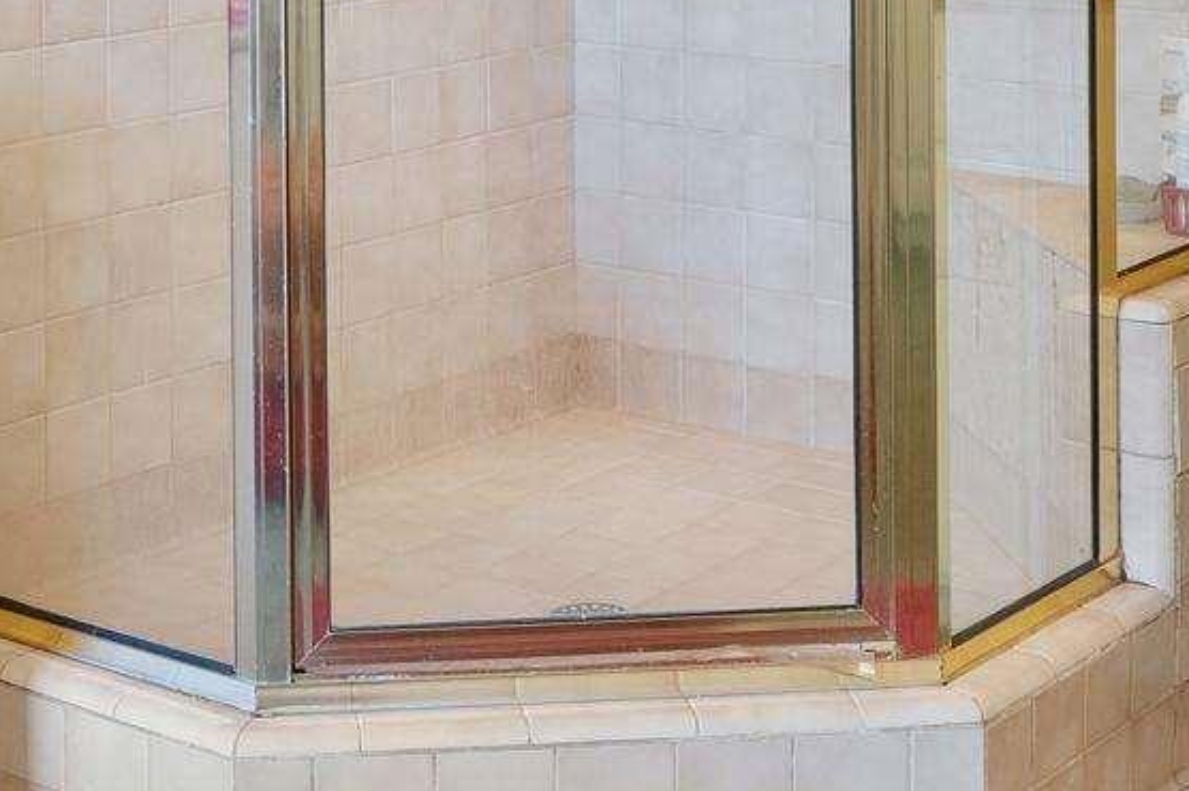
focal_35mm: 84
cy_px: -362
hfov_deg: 24.0
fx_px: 2785
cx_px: 376
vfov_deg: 15.1
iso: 200
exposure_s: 1/2
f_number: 9
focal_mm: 12.5
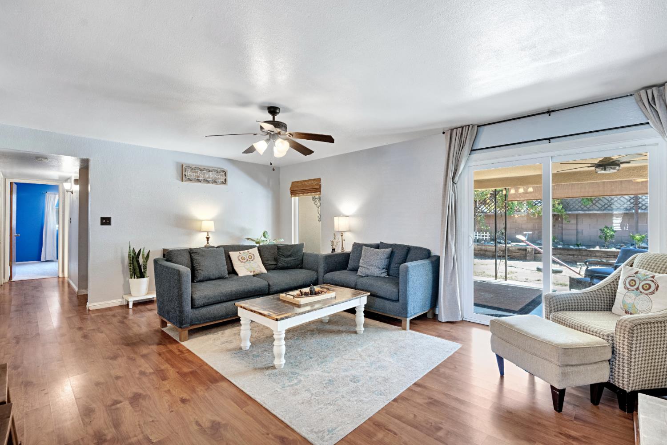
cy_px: 222
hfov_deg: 96.7
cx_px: 334
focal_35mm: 16
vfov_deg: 73.7
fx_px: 296
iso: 640
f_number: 7.1
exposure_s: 1/3.33
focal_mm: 16
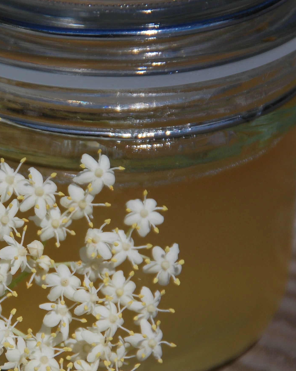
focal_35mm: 303
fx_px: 3317
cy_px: 211
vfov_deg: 6.4
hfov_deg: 5.1
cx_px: 32
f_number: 7.1
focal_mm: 125
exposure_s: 1/800
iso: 200
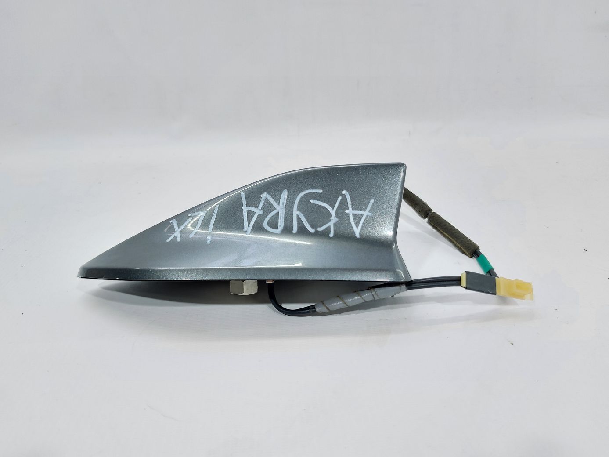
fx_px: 422
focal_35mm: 24
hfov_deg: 71.6
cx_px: 304
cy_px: 228
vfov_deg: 56.8
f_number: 1.8
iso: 100
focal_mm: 5.23
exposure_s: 1/50
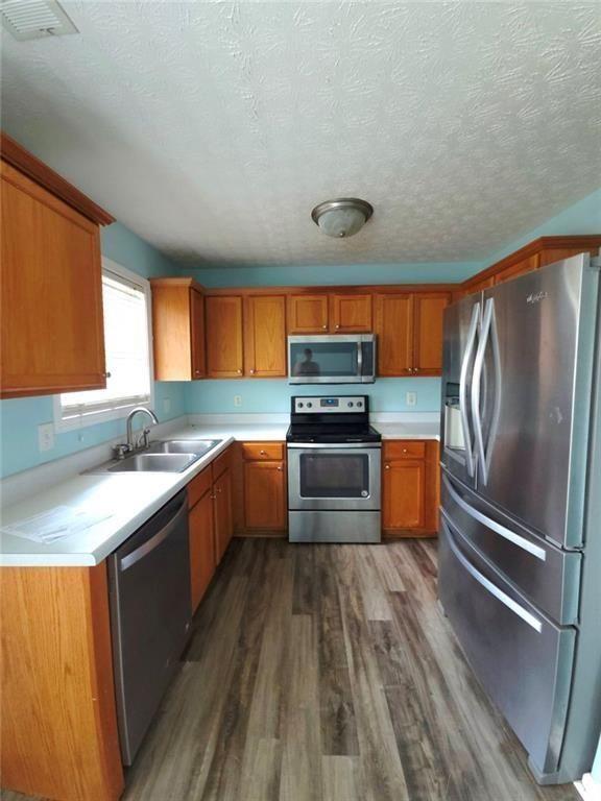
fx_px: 301
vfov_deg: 106.2
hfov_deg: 89.9
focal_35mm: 13
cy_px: 400
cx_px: 300
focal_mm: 2.2
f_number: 2.2
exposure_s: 1/30
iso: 160
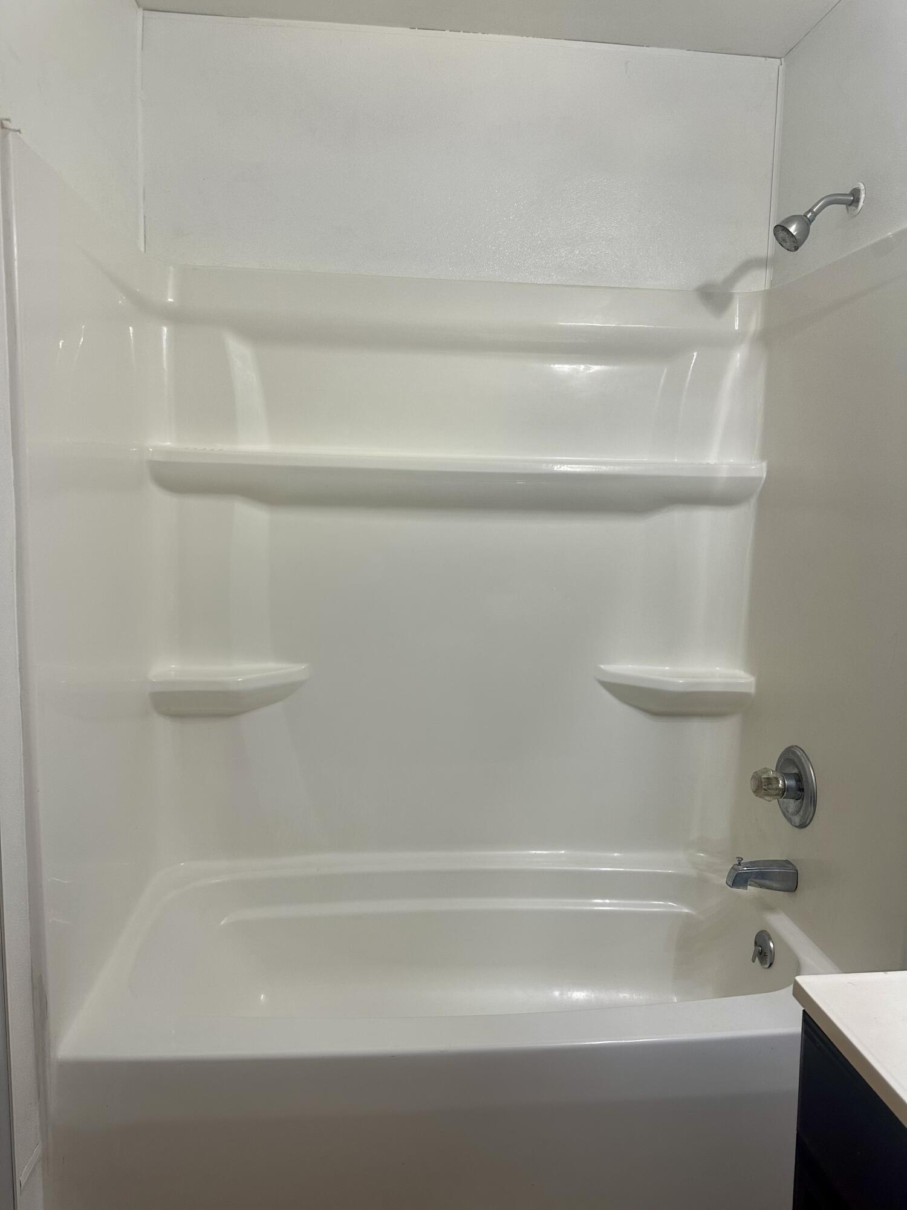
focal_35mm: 24
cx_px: 454
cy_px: 605
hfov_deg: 56.8
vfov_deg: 71.6
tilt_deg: -5.3
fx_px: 838
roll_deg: -1.8
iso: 160
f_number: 1.78
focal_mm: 6.86
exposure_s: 1/120
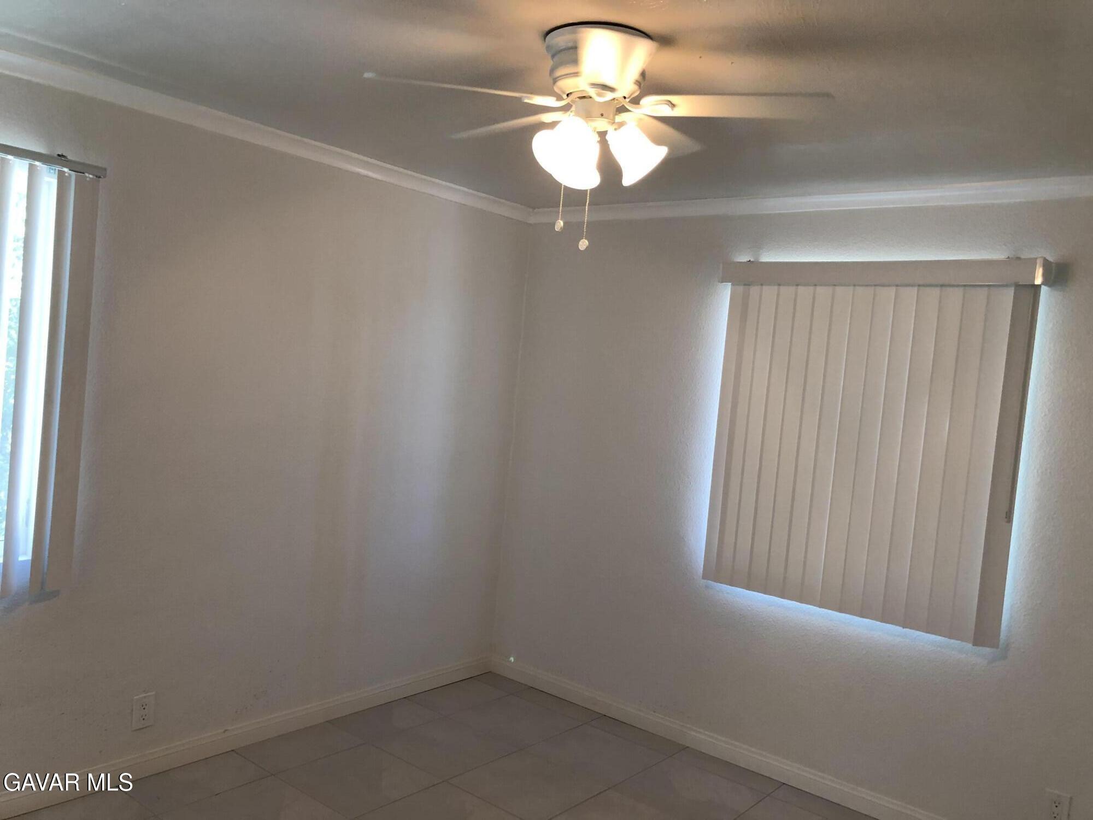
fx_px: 884
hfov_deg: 63.4
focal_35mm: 28
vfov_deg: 49.7
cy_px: 410
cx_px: 546
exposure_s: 1/30
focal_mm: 4
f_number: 1.8
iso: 32
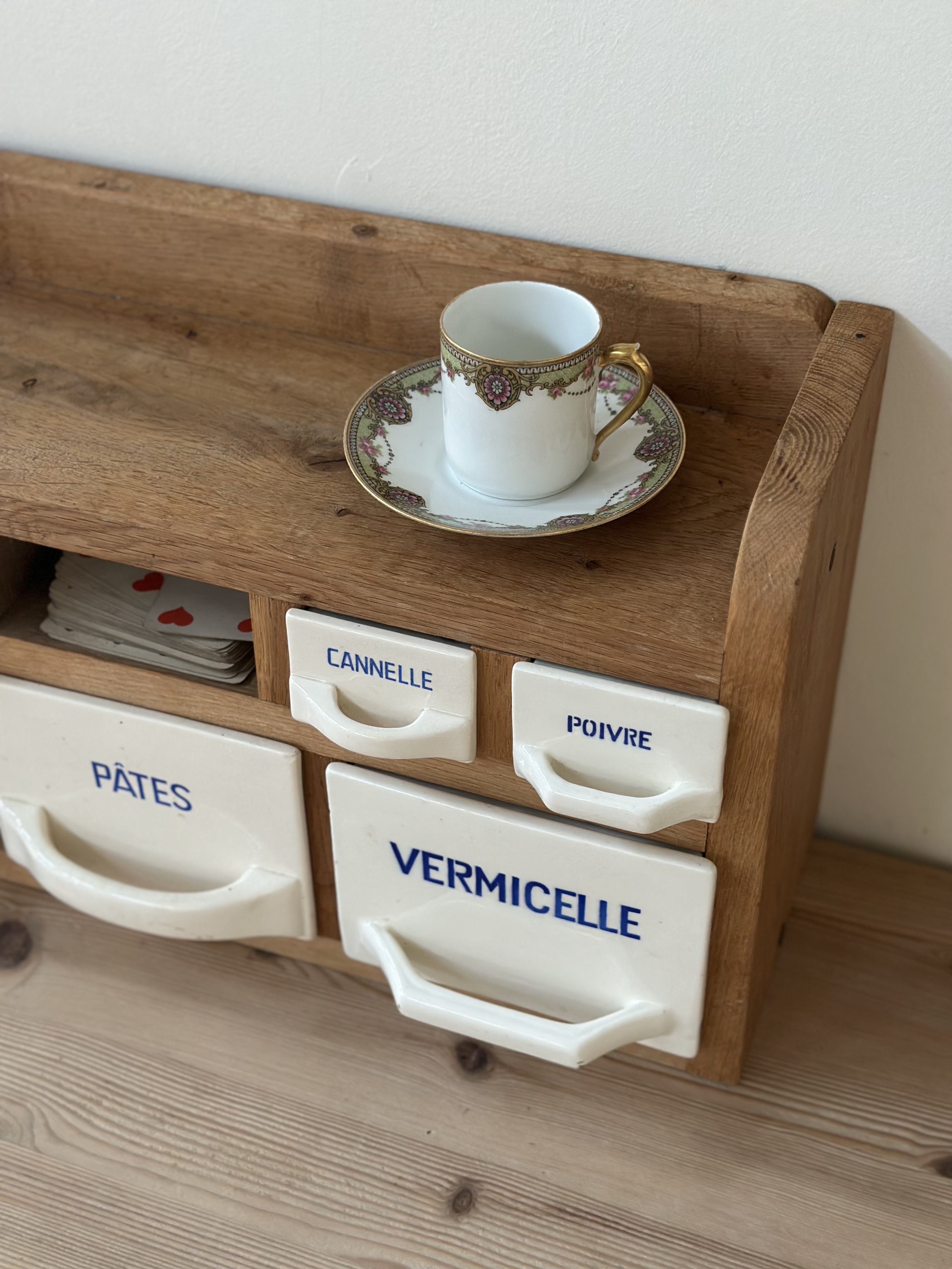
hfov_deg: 30.3
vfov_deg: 39.7
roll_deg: -0.6
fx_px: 1760
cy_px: 634
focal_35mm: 48
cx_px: 476
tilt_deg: -38.1
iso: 200
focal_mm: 6.86
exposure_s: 1/60
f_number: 1.78
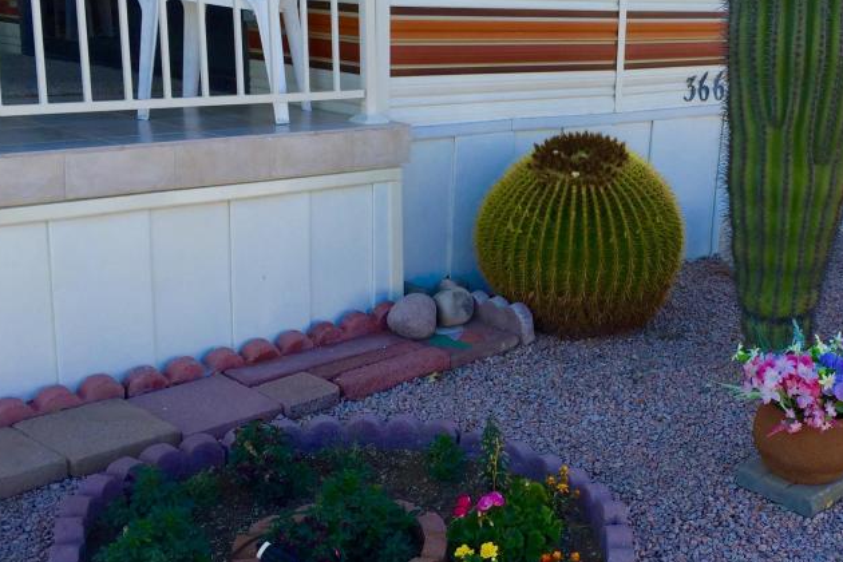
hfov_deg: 39.6
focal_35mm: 49
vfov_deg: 27.5
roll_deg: -3.3
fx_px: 1147
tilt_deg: -15.1
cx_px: 601
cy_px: 292
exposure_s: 1/444
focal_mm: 4.15
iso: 32
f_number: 2.2
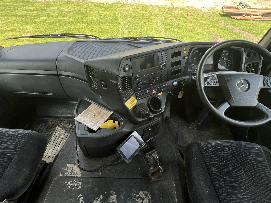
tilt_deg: -39.8
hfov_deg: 87.6
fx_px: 141
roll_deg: -2.6
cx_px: 144
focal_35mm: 18
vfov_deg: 71.1
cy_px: 85
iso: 32
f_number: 1.8
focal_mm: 1.57
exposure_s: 1/99
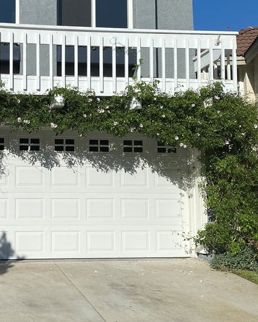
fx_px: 468
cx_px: 33
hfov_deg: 29.7
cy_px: 148
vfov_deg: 38.0
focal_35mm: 49
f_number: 1.8
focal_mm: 4.25
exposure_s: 1/5747
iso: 32
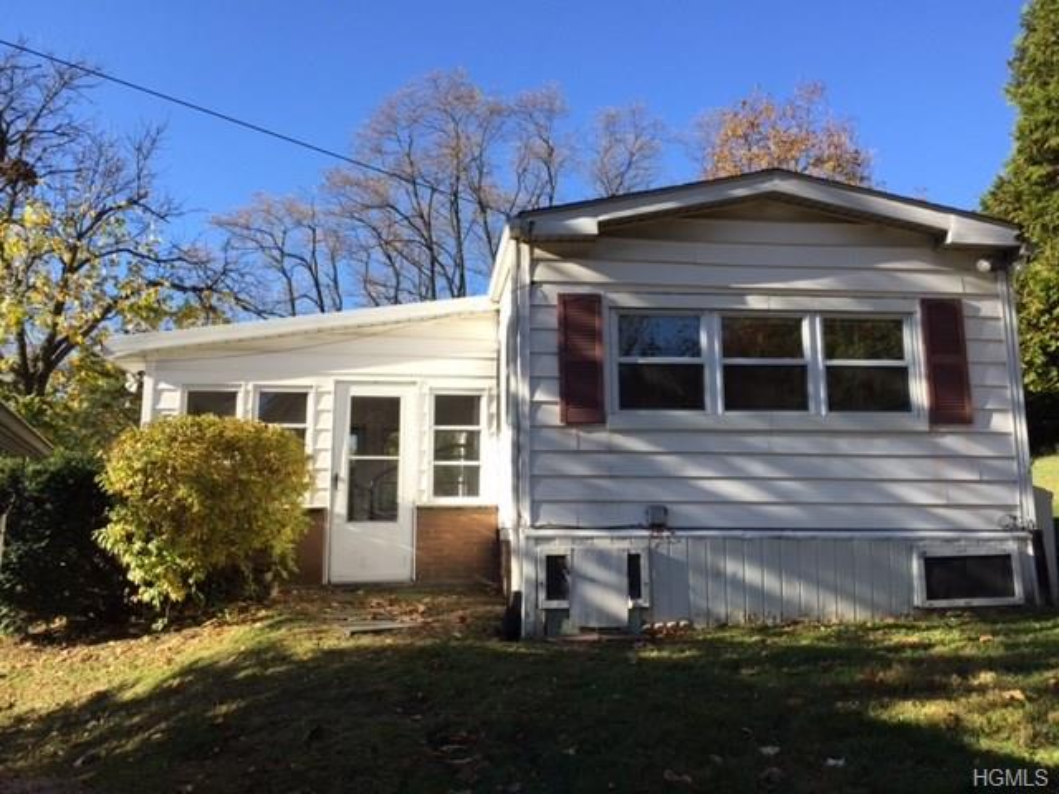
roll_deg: -0.5
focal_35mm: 29
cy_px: 397
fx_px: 887
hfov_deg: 61.7
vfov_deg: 48.2
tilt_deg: +9.7
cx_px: 530
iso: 32
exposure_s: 1/791
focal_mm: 4.15
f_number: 2.2
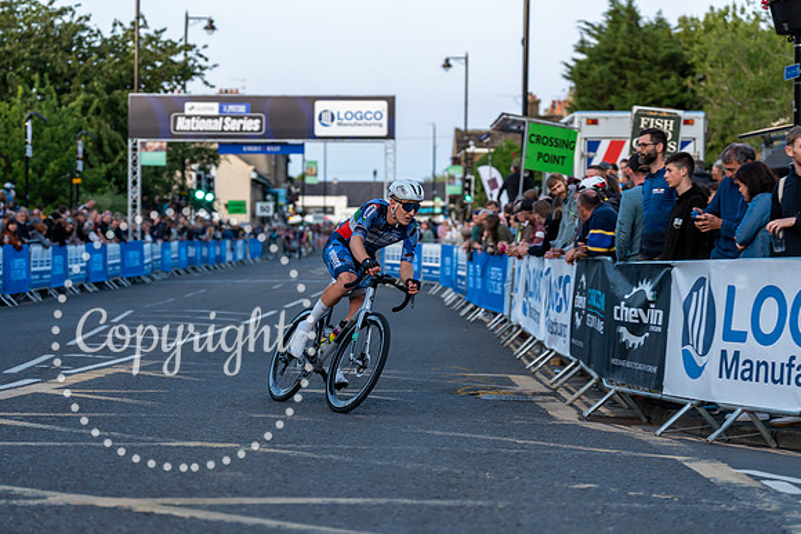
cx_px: 400
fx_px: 1914
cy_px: 267
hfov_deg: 23.6
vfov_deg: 15.9
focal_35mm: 86
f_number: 3.2
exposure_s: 1/640
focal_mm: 86
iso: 1000
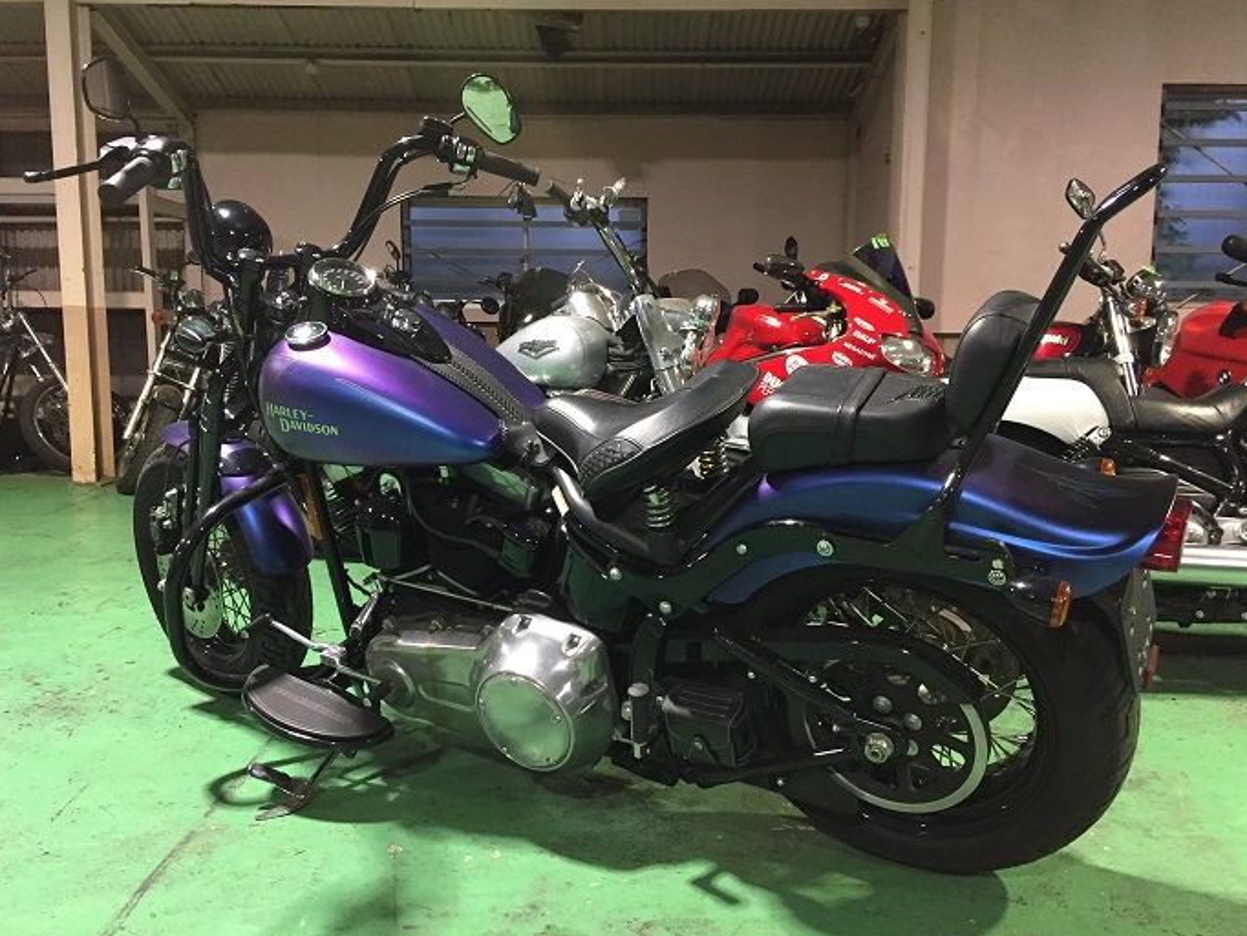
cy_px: 480
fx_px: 1081
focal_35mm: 30
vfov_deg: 46.8
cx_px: 624
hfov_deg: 59.9
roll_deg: -0.7
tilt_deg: -8.7
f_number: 2.2
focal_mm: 4.15
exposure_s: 1/30
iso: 200
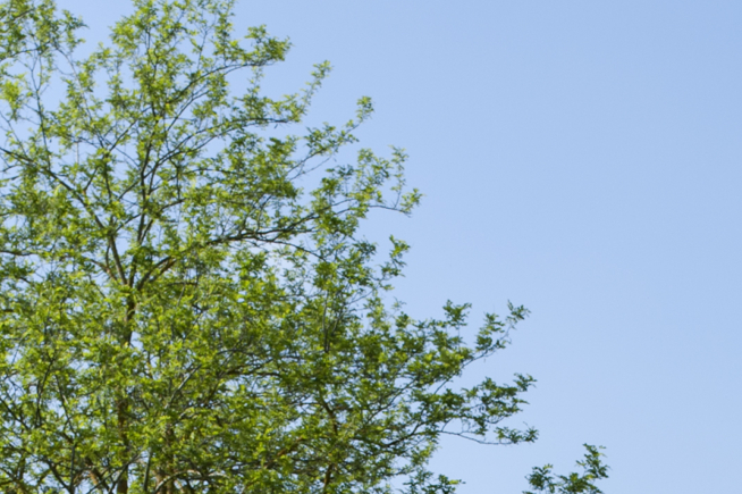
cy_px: 948
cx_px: 530
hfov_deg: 14.9
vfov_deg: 9.4
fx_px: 2822
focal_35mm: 137
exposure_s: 1/320
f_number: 11
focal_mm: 35
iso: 220
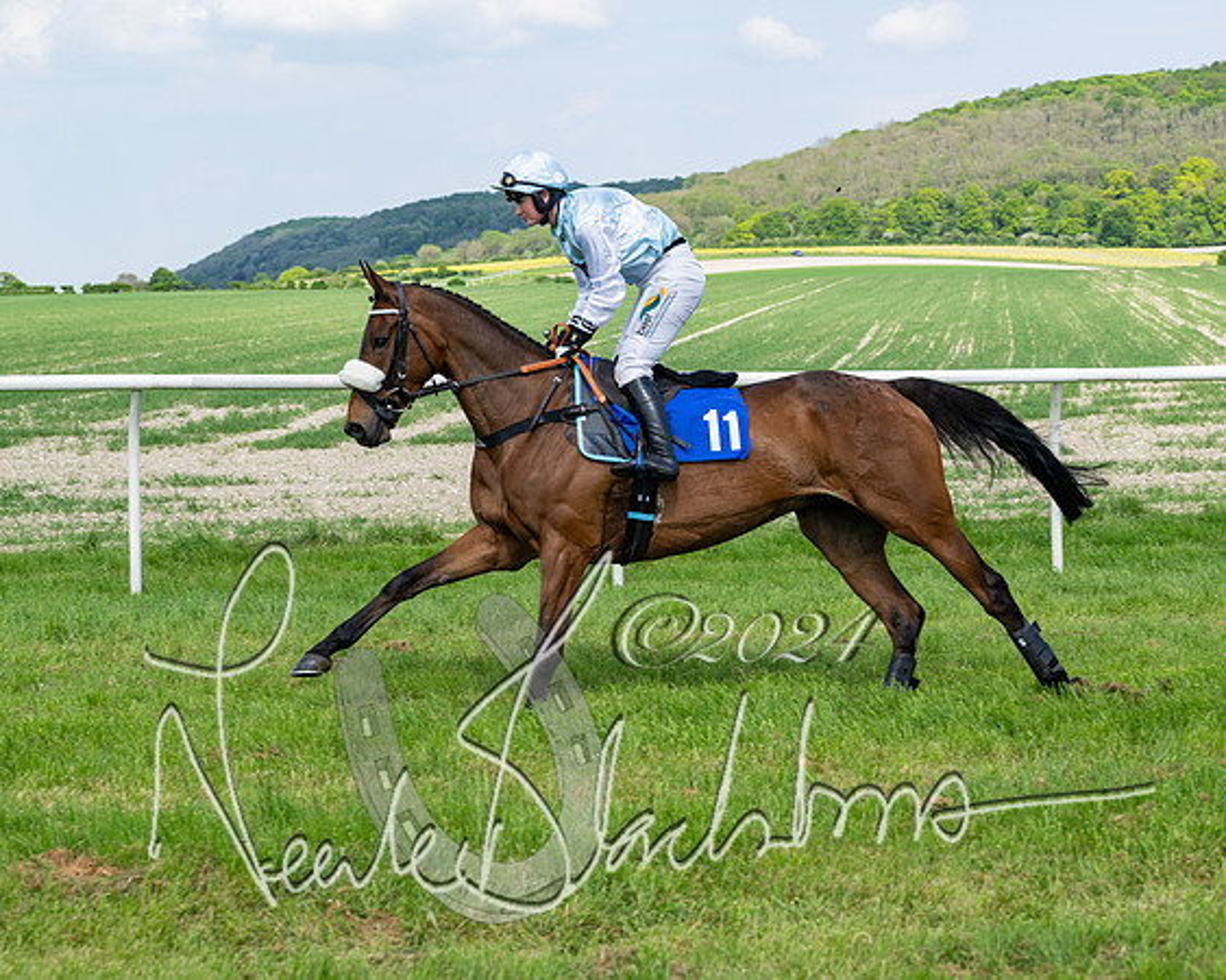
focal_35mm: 79
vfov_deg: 19.4
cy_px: 490
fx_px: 2861
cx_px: 613
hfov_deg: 24.2
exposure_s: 1/1000
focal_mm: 70
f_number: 5.6
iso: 200
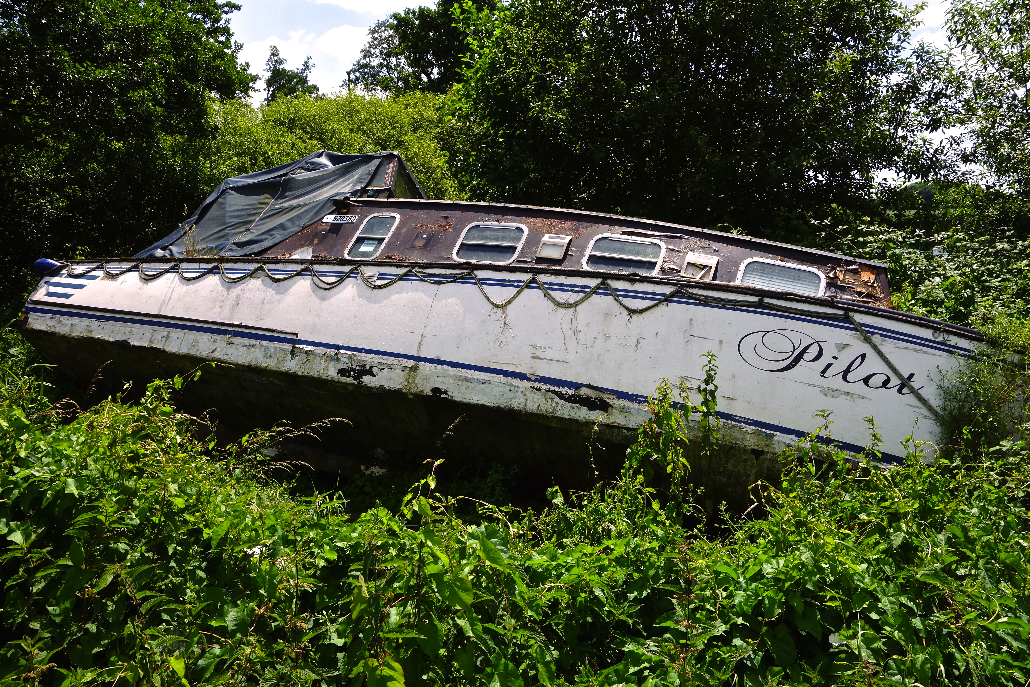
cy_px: 344
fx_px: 801
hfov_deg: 65.5
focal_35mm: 28
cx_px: 515
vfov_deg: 46.4
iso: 125
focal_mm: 10.4
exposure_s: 1/500
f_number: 6.3
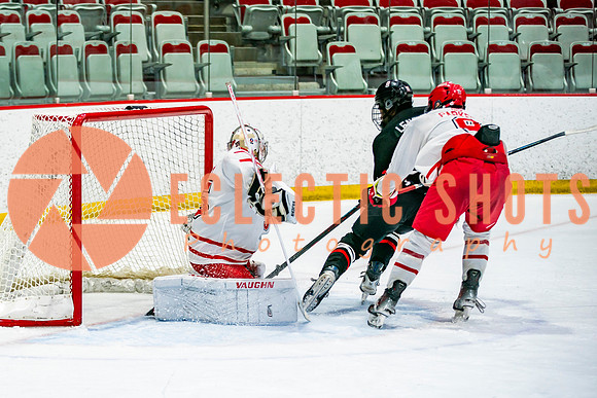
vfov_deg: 8.4
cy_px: 261
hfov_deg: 12.5
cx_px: 157
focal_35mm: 164
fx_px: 2719
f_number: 2.8
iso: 400
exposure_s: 1/640
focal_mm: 110
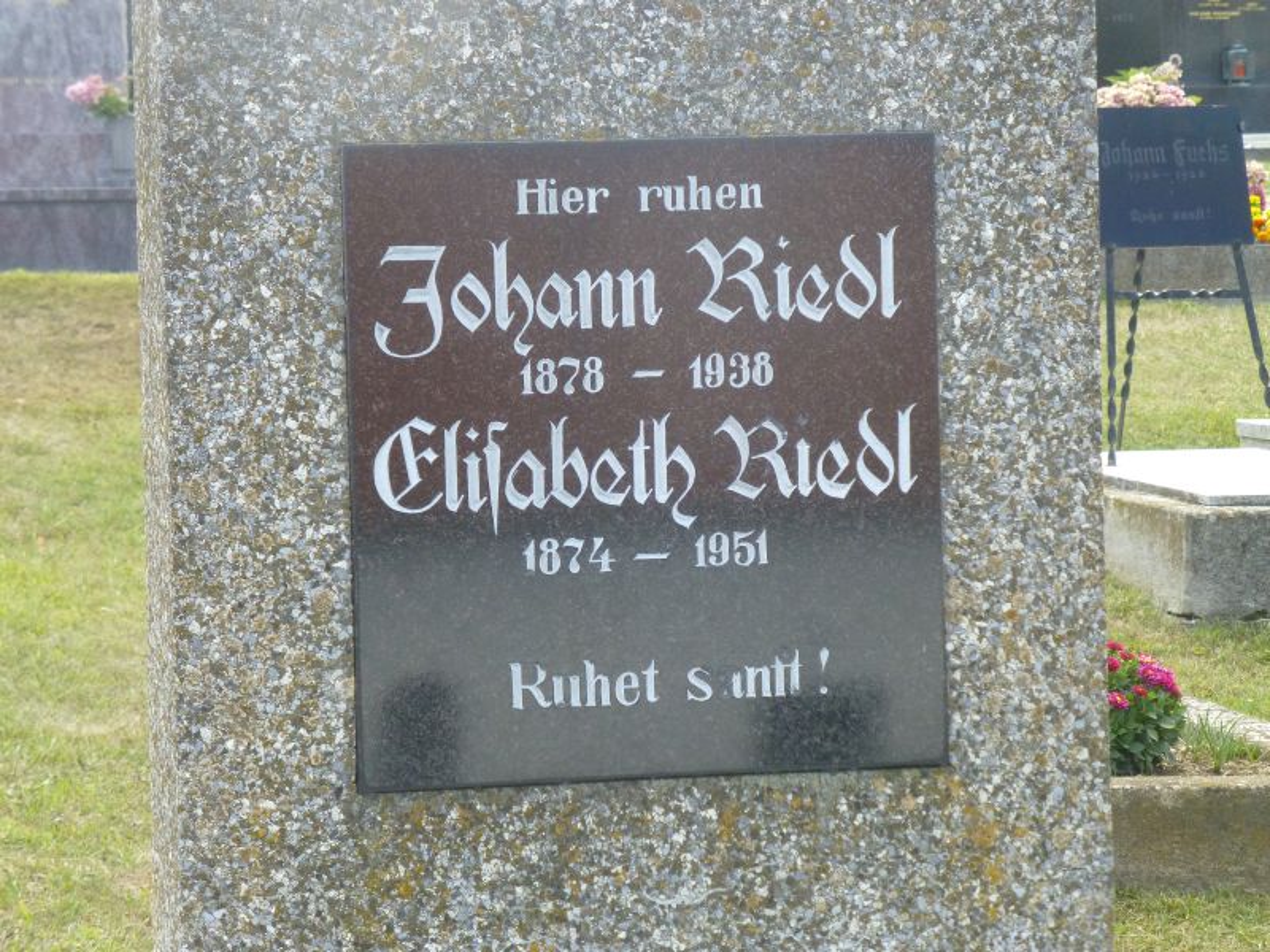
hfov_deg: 15.3
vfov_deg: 11.5
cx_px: 635
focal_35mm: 129
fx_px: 4733
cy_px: 476
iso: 400
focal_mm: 23.1
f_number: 5.4
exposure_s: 1/320
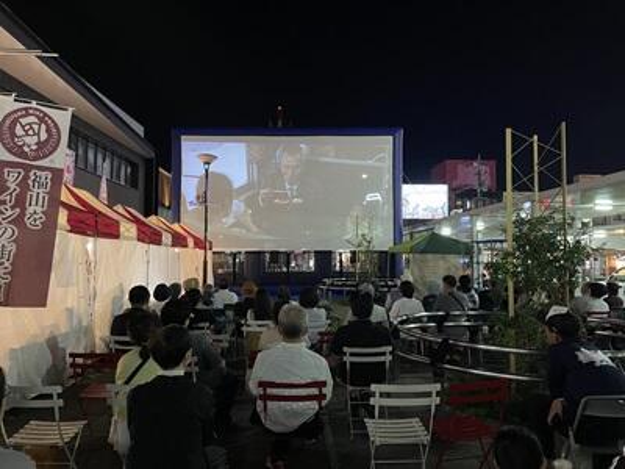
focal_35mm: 26
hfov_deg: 67.3
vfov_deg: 53.1
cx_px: 312
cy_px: 234
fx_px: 469
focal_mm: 4.2
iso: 640
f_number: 1.6
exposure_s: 1/30
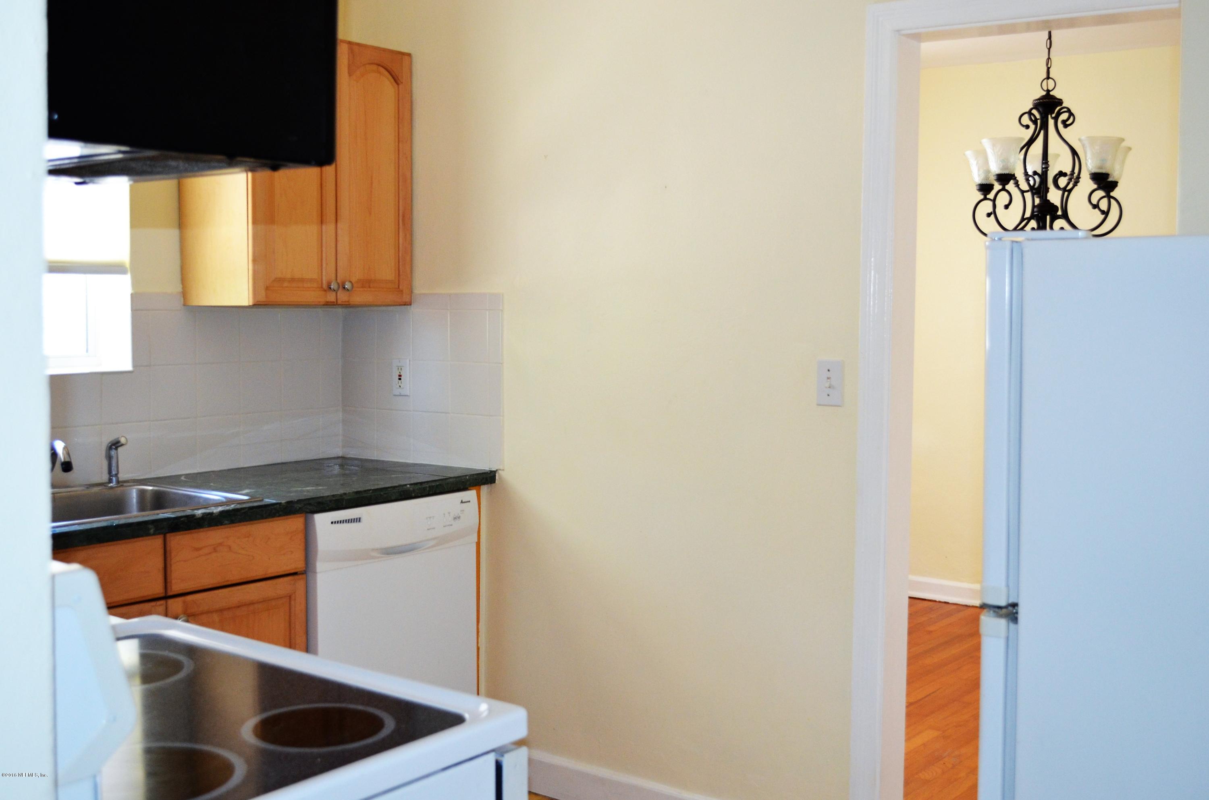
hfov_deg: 46.5
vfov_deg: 31.7
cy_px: 400
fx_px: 1407
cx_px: 604
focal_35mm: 42
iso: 1000
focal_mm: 28
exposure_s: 1/60
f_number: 4.5
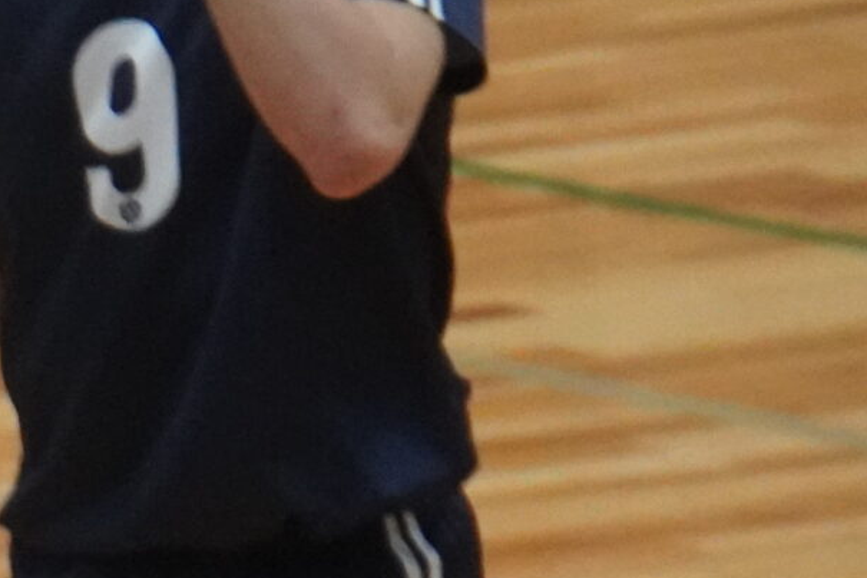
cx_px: -828
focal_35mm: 1333
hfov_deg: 1.5
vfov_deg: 1.0
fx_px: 32092
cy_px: 837
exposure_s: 1/160
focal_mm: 210
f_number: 7.1
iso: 6400
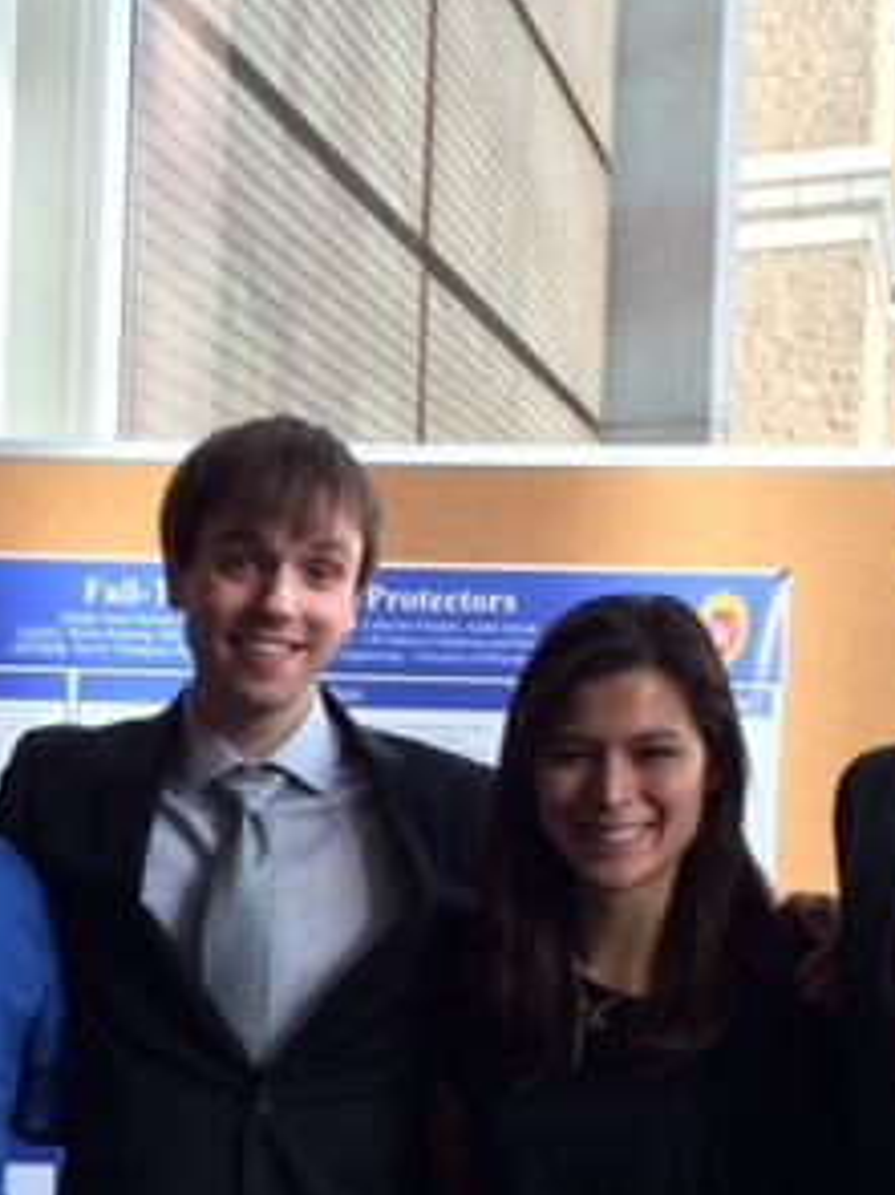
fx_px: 2173
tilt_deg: -3.3
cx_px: 113
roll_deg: -0.2
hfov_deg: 22.8
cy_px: 920
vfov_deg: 30.1
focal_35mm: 63
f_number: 2.2
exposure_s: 1/60
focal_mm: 4.15
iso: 32
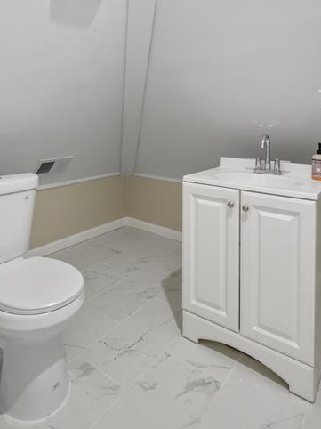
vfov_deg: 71.3
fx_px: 285
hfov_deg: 58.8
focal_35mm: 23
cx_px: 149
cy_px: 135
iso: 800
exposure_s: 1/4
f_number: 10
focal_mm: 10
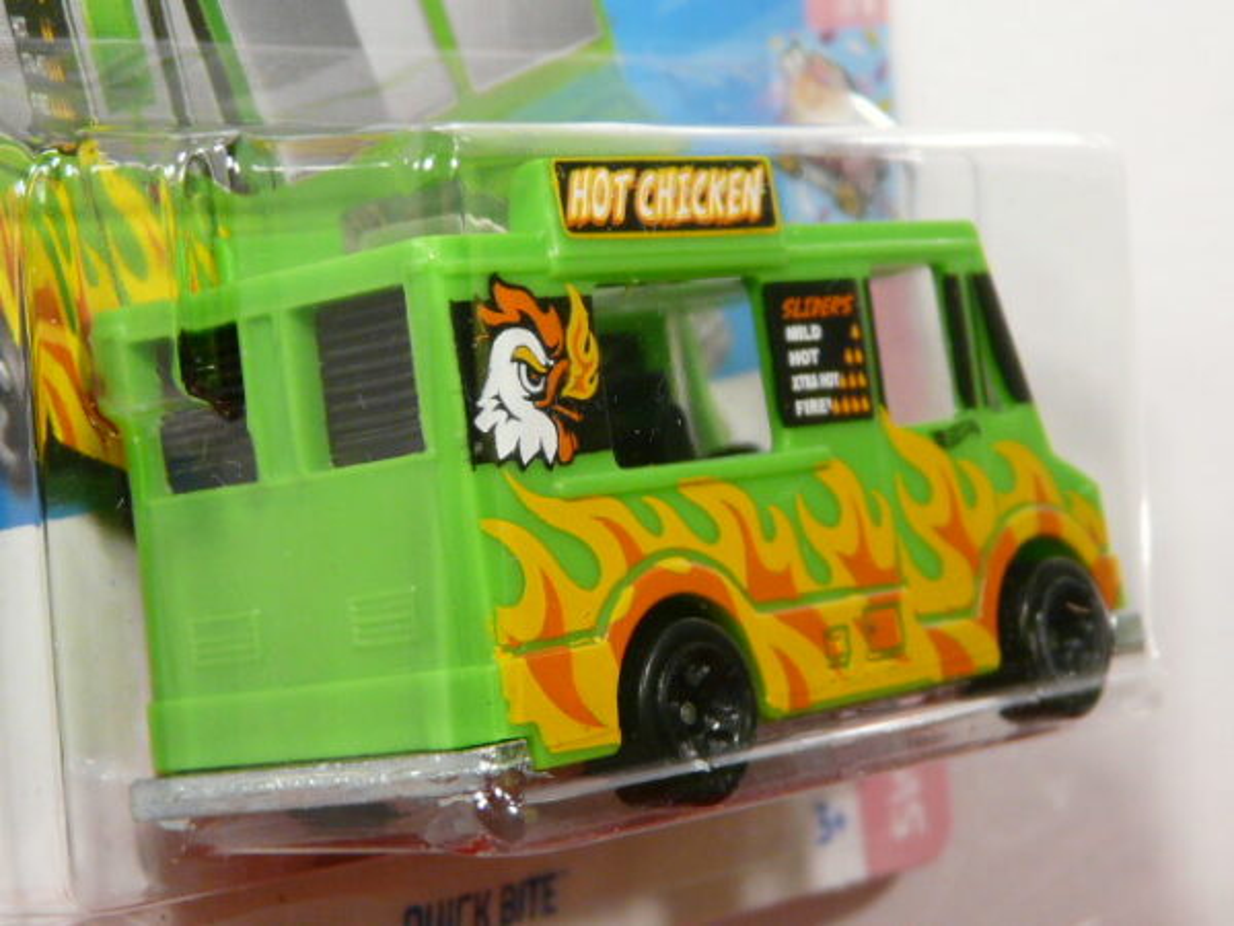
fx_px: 3458
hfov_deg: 20.2
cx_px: 617
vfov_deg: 15.2
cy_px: 463
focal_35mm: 97
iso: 160
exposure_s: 1/50
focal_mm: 10
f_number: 3.2
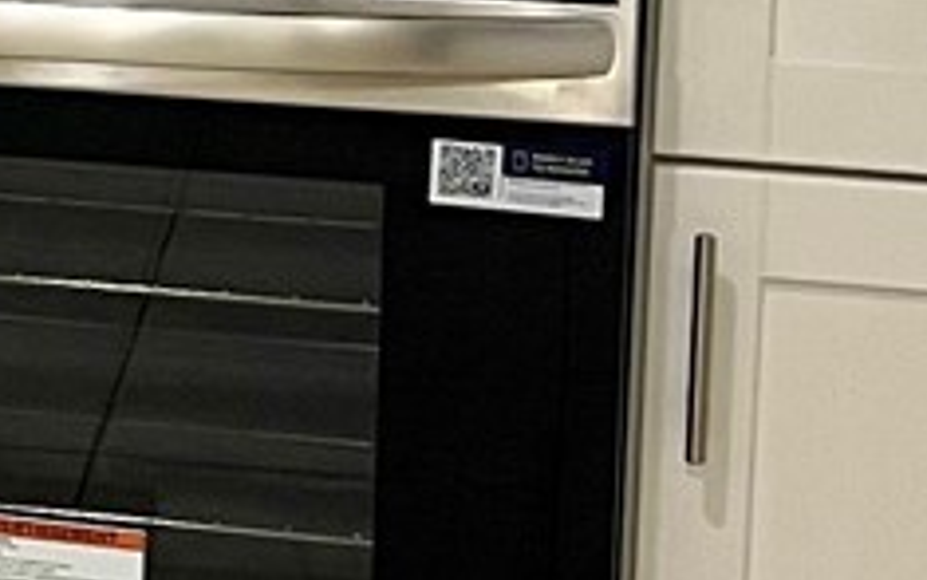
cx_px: -1093
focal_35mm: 188
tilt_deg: -8.4
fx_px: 4751
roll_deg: -0.2
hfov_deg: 10.1
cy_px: -359
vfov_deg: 6.9
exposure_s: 1/60
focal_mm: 5.7
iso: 125
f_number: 1.5
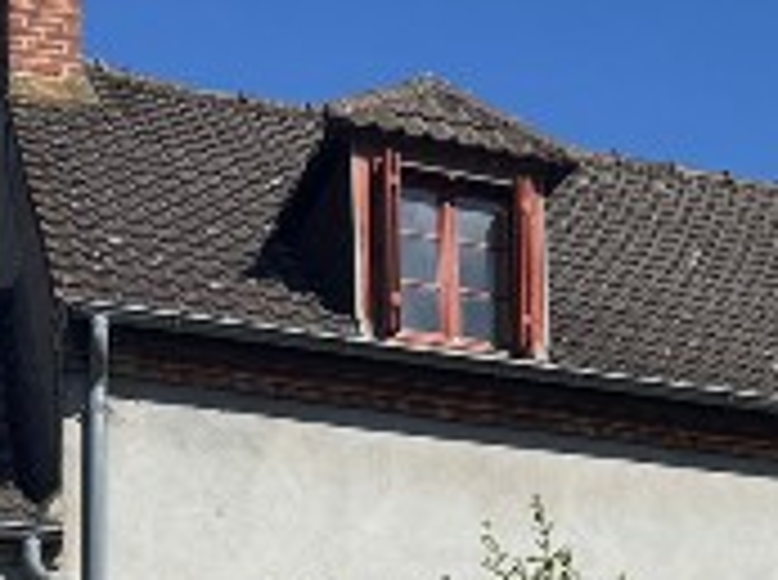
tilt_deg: +2.4
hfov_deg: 20.9
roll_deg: +0.0
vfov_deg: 15.3
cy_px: 854
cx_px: 877
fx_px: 1996
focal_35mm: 89
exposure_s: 1/6410
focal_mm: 6.76
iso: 80
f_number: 1.78
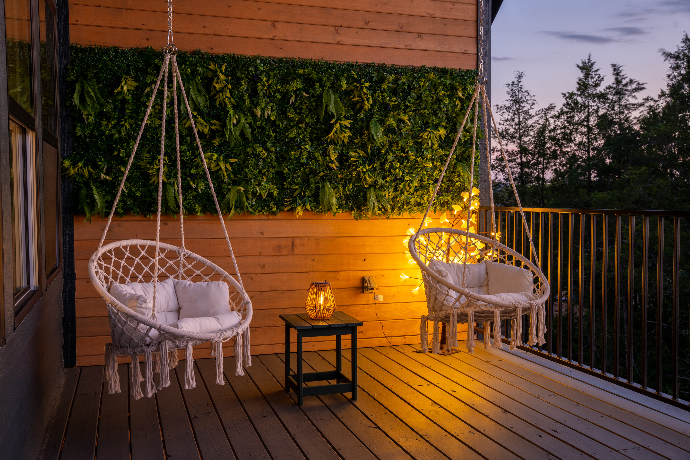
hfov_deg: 52.3
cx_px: 345
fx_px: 703
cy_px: 230
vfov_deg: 36.2
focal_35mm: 37
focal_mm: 36.7
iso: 250
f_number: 8
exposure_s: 1/1.25
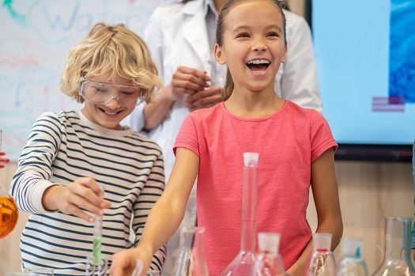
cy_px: 138
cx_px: 208
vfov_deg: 16.0
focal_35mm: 85
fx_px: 979
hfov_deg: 23.9
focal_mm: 85
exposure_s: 1/200
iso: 250
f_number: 2.2
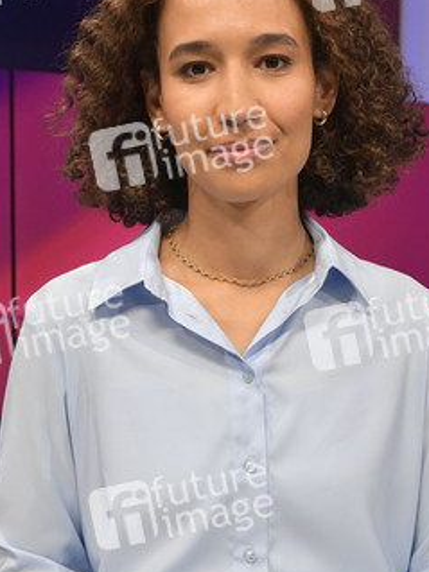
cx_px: 233
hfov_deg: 27.5
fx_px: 876
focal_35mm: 53
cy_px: 238
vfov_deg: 36.1
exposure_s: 1/200
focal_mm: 44
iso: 2500
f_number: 6.3
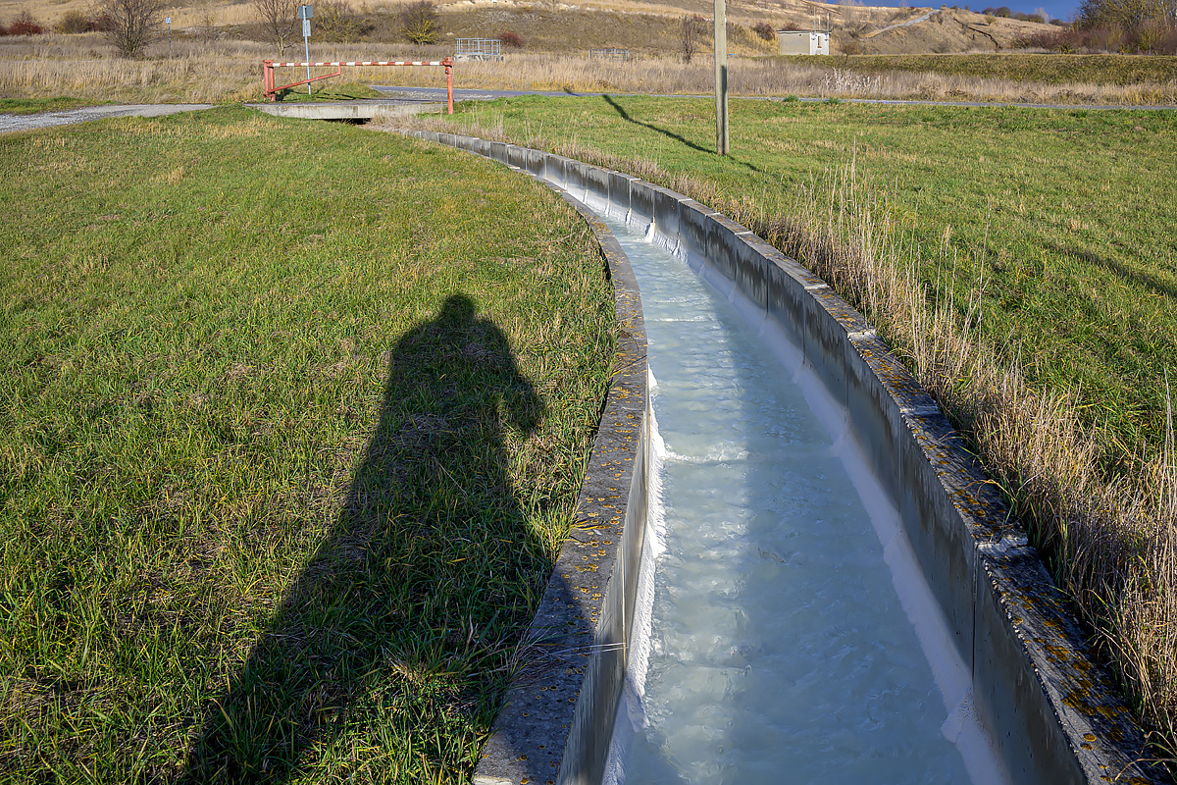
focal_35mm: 33
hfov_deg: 57.2
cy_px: 392
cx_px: 588
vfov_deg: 40.0
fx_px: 1079
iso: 200
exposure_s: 1/350
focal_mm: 22
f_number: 9.5
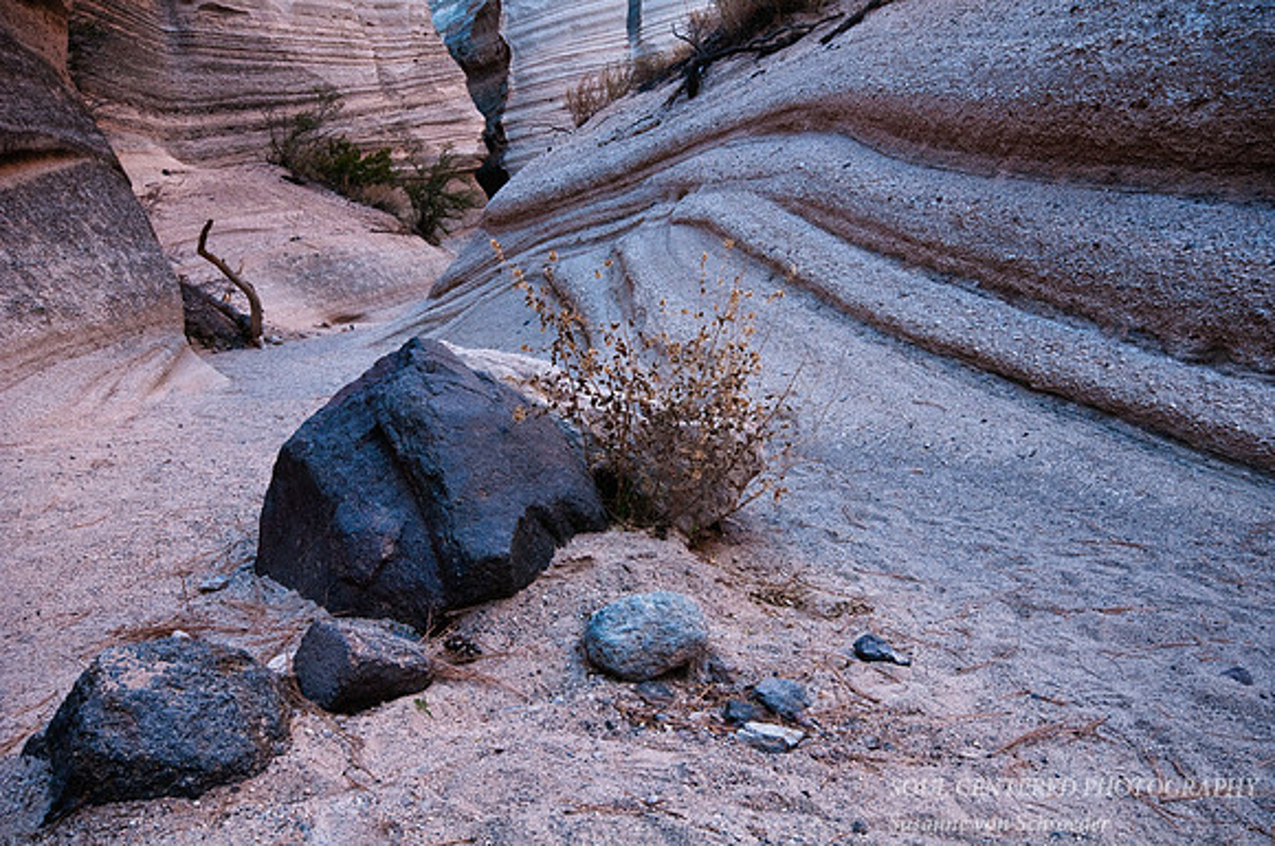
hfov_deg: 62.0
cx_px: 638
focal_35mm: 30
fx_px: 1061
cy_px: 423
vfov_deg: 43.5
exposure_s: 1/8
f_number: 16
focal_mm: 20
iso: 200
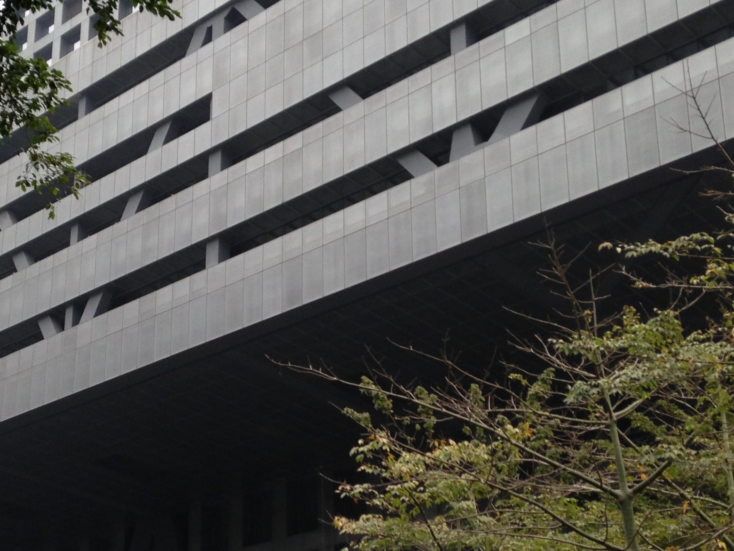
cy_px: 440
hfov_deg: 27.9
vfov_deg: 21.1
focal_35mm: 69
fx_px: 1463
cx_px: 221
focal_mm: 4.12
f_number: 2.4
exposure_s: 1/420
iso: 50
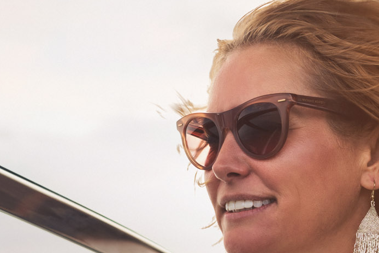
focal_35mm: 126
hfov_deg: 16.2
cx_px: 137
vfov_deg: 10.4
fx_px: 1327
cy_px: 400
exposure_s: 1/80
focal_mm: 35
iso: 50
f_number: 3.2
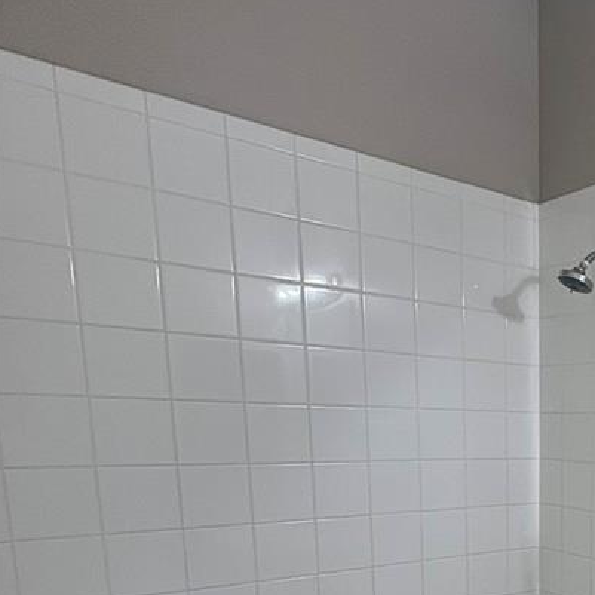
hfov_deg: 37.4
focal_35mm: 37
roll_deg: -1.4
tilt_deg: -5.4
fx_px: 720
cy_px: 543
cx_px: 660
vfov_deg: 41.2
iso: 160
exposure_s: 1/60
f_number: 2.2
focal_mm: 2.22
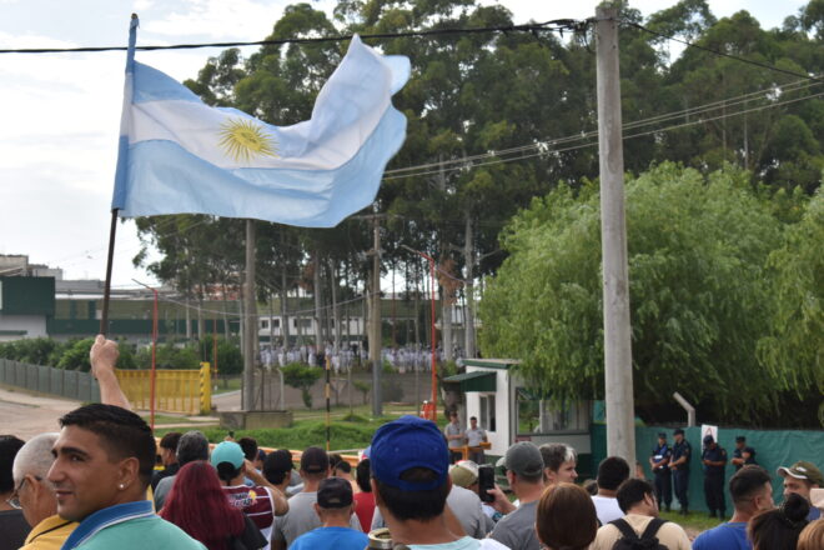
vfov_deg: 16.6
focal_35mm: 82
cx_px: 412
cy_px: 275
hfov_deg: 24.6
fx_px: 1888
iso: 100
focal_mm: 55
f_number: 9
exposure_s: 1/200
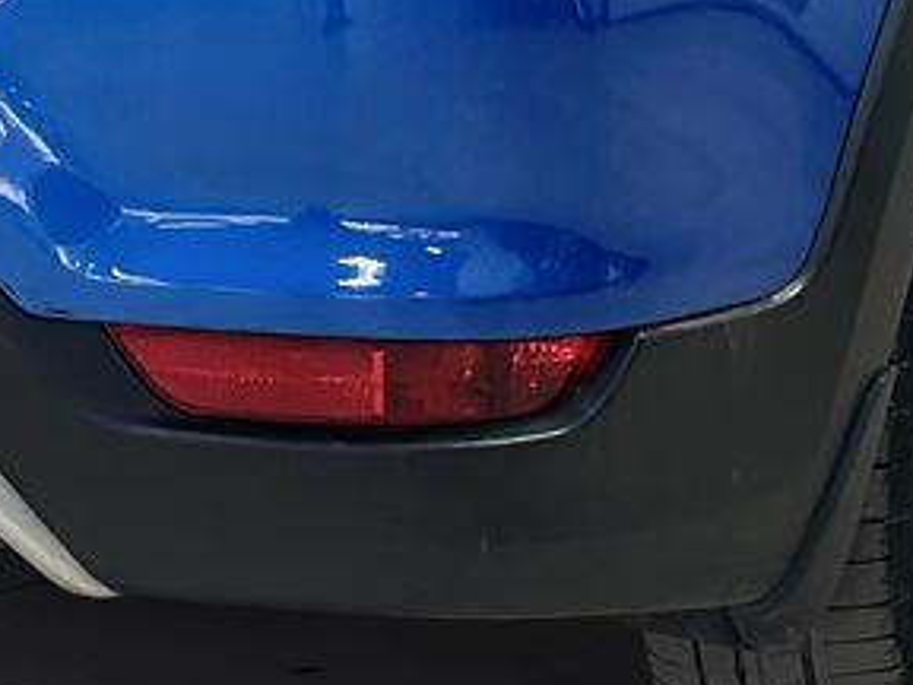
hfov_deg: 8.2
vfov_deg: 6.1
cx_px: 225
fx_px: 6330
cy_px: -374
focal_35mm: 240
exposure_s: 1/50
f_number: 1.78
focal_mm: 6.86
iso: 100
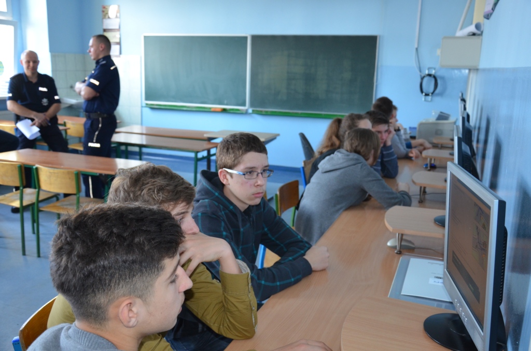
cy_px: 176
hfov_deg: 53.2
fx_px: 530
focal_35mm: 36
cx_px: 266
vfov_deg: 36.7
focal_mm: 24
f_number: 3.8
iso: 900
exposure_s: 1/60
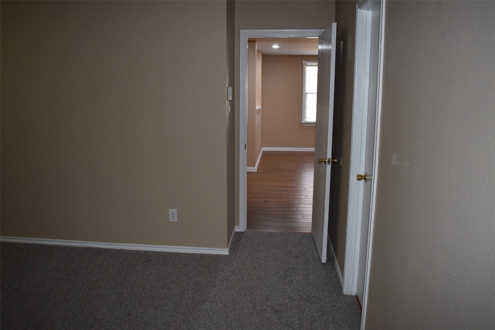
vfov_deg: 48.0
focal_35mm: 27
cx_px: 248
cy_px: 165
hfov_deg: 67.4
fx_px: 371
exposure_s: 1/125
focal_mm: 18
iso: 1250
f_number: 3.5
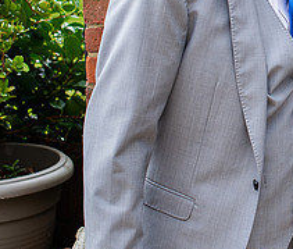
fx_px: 1314
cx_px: 385
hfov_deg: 12.3
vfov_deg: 10.7
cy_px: -23
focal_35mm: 148
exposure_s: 1/250
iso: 100
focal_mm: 35
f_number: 3.5
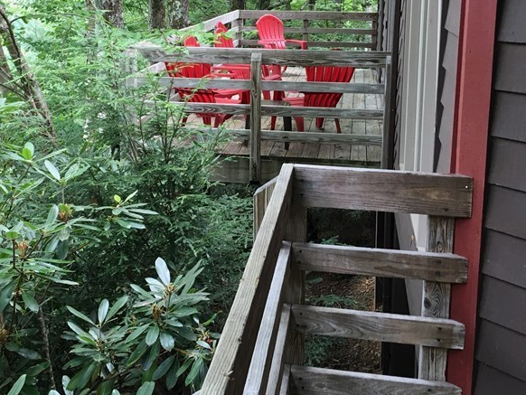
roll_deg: -0.4
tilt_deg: -9.1
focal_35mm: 51
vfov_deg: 28.3
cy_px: 120
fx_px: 775
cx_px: 206
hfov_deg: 37.3
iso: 25
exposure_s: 1/30
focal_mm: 4.15
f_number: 2.2
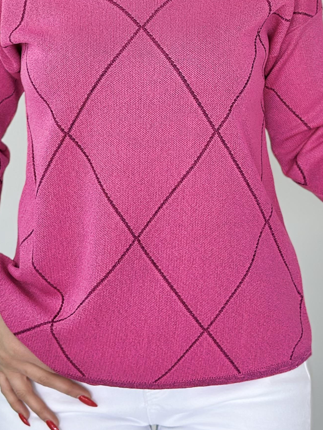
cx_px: 149
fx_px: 1381
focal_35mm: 111
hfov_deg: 13.3
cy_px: 34
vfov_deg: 17.4
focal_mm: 6.86
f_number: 1.78
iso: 80
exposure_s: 1/137
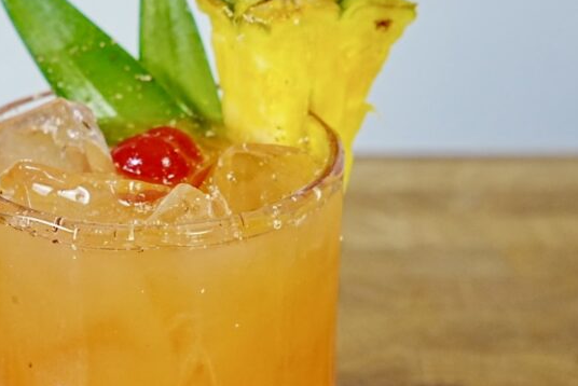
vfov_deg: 12.6
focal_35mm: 109
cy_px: 274
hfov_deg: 18.7
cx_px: 152
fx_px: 1745
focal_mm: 37.9
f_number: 4.5
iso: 800
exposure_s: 1/100
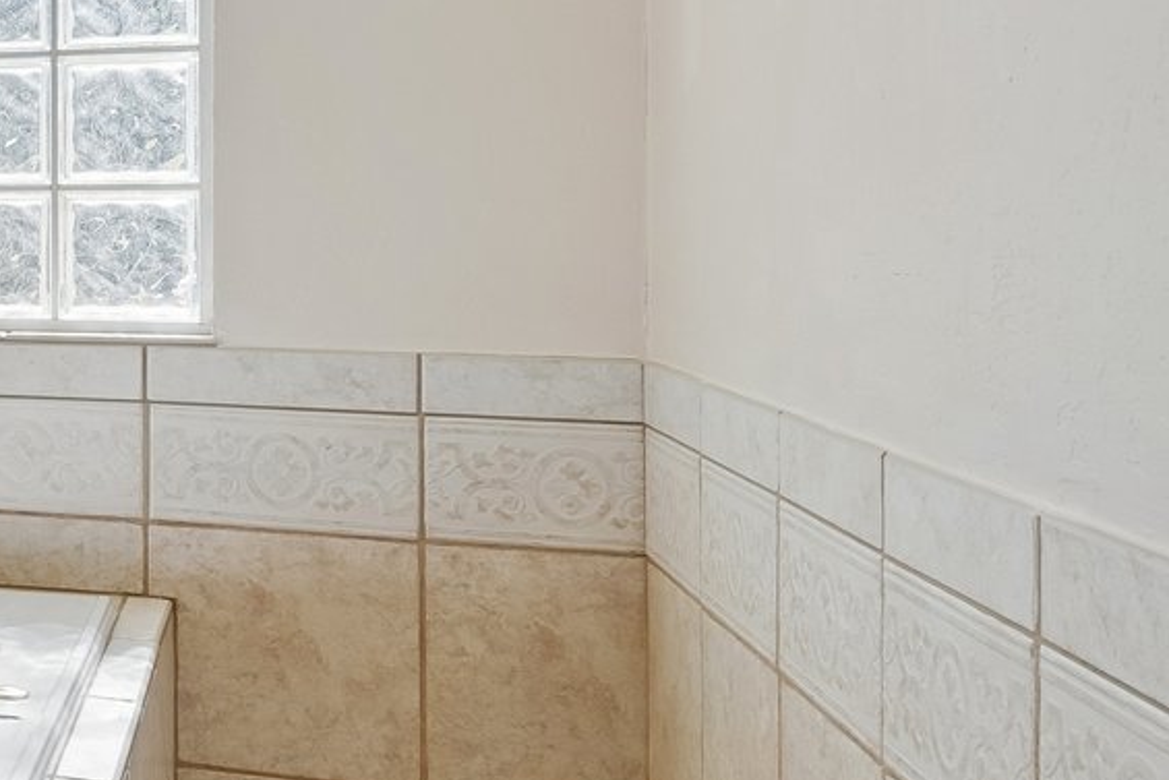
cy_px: 204
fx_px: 1884
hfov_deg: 24.6
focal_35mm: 58
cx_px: -681
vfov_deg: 23.2
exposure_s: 1/200
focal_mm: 16
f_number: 8
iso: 200
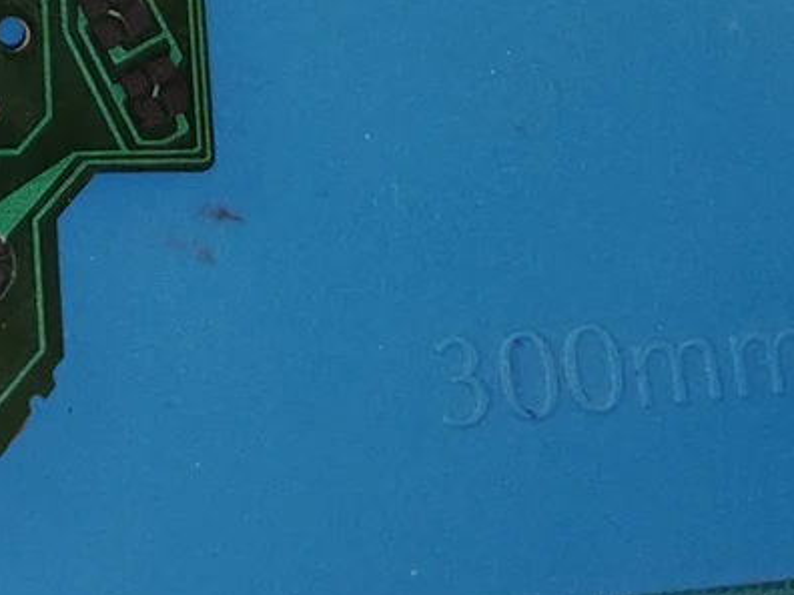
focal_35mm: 119
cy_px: -755
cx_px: -583
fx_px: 2730
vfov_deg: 10.9
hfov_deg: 14.7
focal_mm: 6.06
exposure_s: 1/100
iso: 320
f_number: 1.6
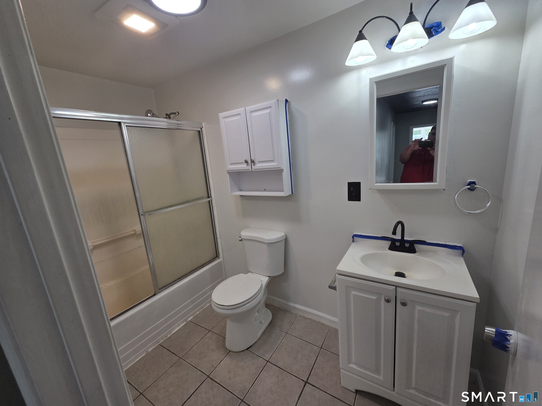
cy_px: 203
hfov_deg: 106.2
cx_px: 271
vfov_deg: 89.9
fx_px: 204
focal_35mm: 13
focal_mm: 2.2
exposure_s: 1/120
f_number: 2.2
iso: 64
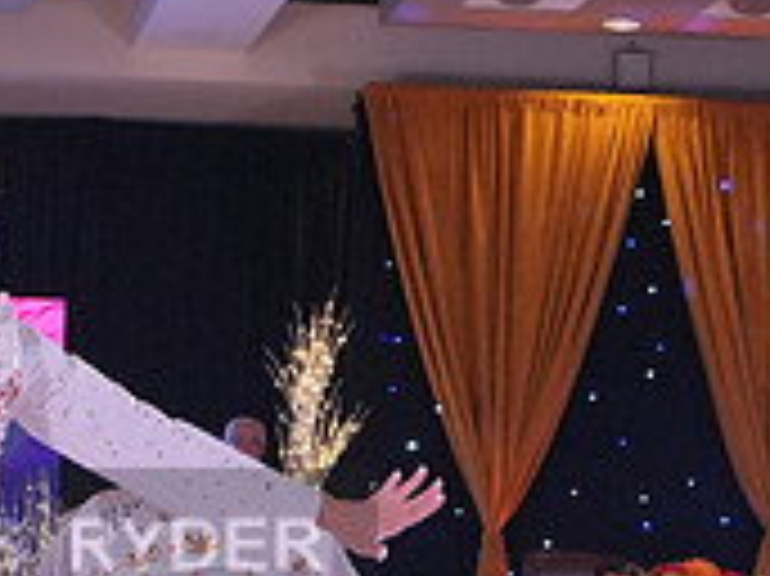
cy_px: 587
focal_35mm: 137
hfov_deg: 14.0
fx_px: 3045
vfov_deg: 10.7
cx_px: -113
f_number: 4
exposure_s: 1/400
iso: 2000
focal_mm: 28
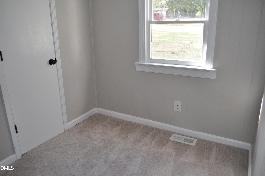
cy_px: 88
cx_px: 132
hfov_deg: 67.4
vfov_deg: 47.8
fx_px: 198
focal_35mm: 27
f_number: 3.5
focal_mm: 18
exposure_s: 1/160
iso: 400
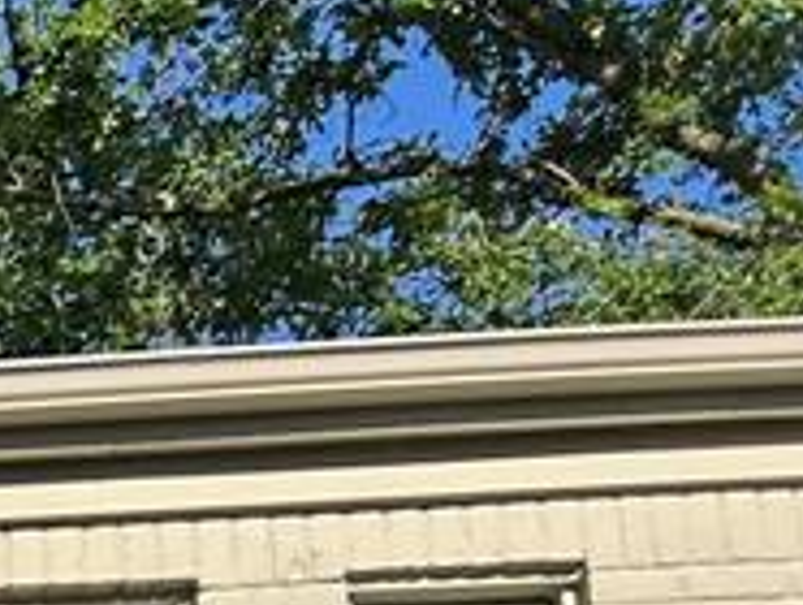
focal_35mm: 143
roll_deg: -1.4
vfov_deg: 9.0
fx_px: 3322
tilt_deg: +7.5
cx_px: -1334
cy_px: 1616
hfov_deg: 10.9
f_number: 1.5
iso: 50
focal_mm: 5.7
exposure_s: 1/1869
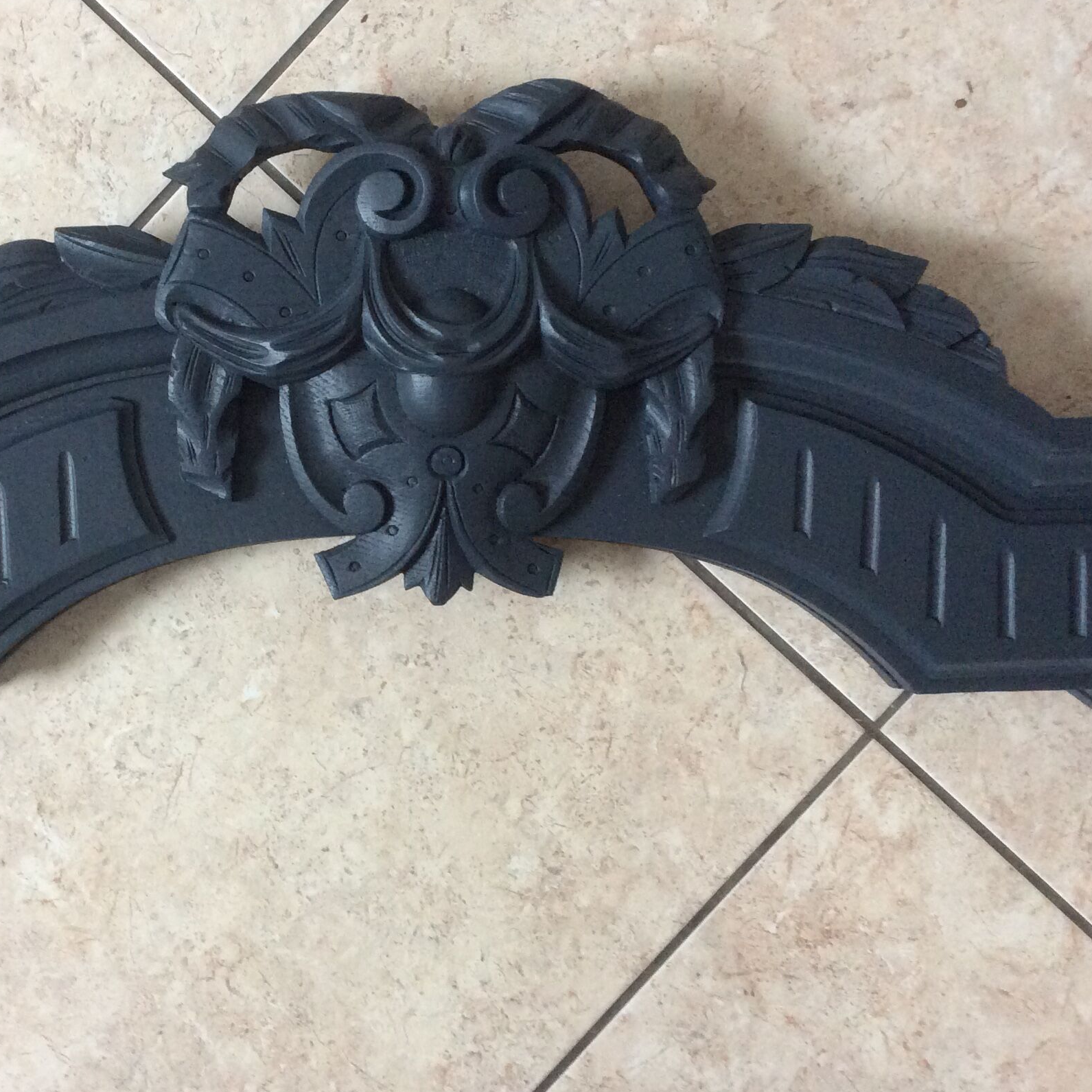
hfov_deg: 36.4
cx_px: 354
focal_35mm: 46
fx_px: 1642
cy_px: 535
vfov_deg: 36.8
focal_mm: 3.3
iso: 160
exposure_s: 1/25
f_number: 2.4
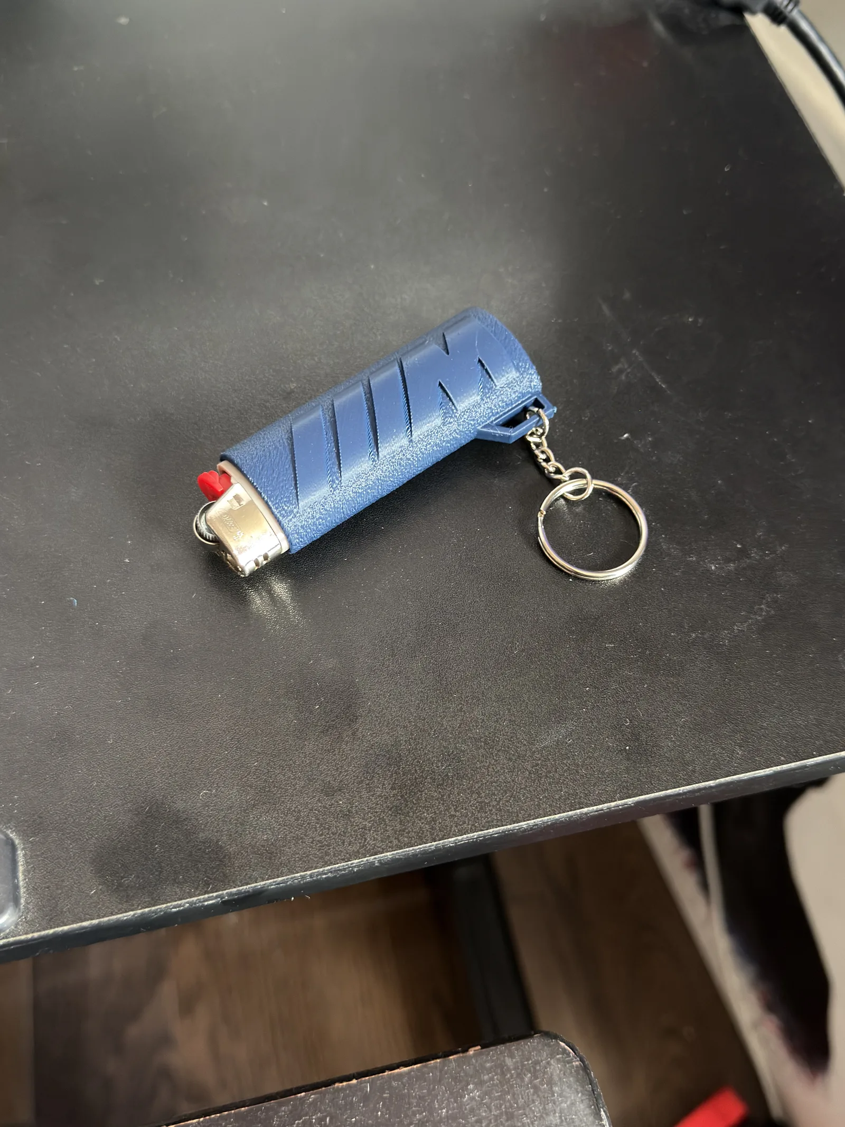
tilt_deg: -55.9
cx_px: 422
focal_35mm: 33
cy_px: 564
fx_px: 1074
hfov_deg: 42.9
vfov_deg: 55.4
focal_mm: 6.76
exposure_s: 1/33
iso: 500
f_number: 1.78
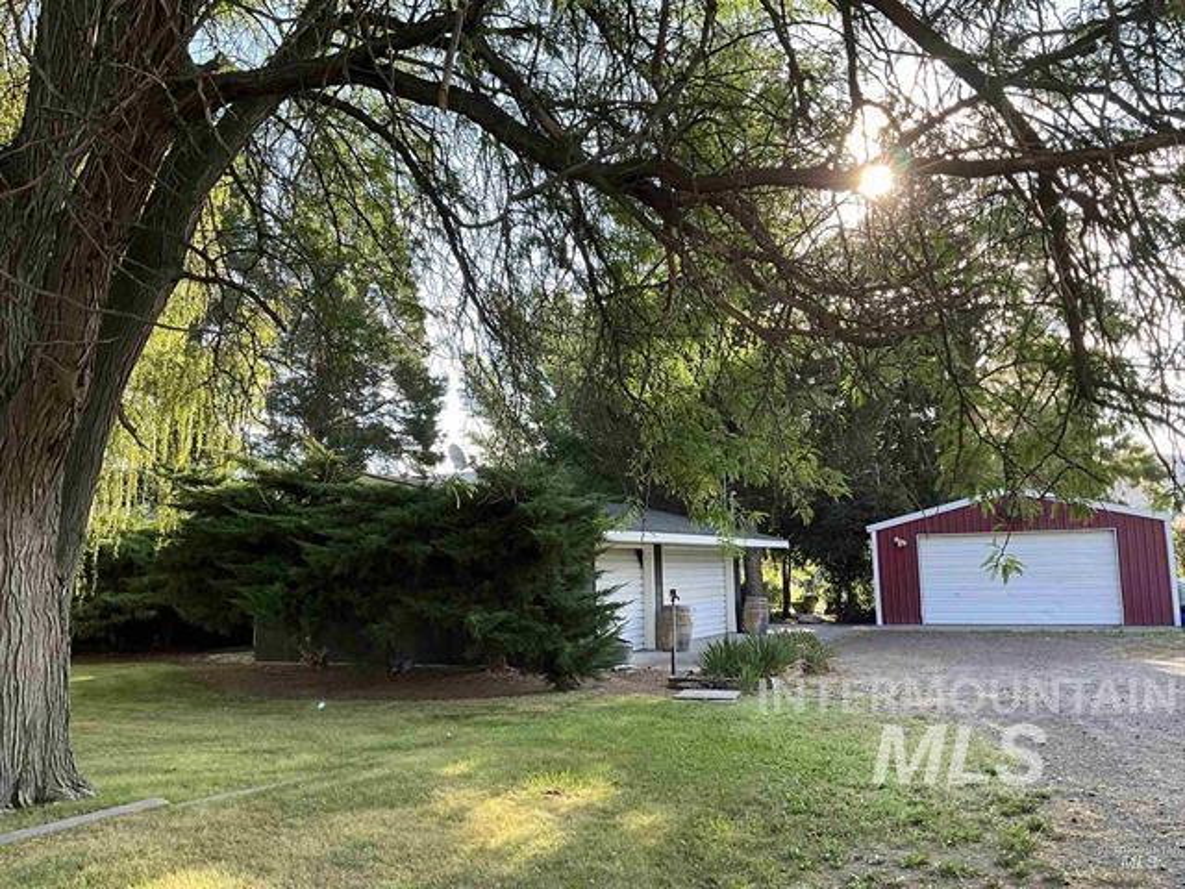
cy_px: 444
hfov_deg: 61.7
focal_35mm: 29
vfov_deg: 48.2
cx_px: 592
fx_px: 993
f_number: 1.8
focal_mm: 3
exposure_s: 1/225
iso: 25
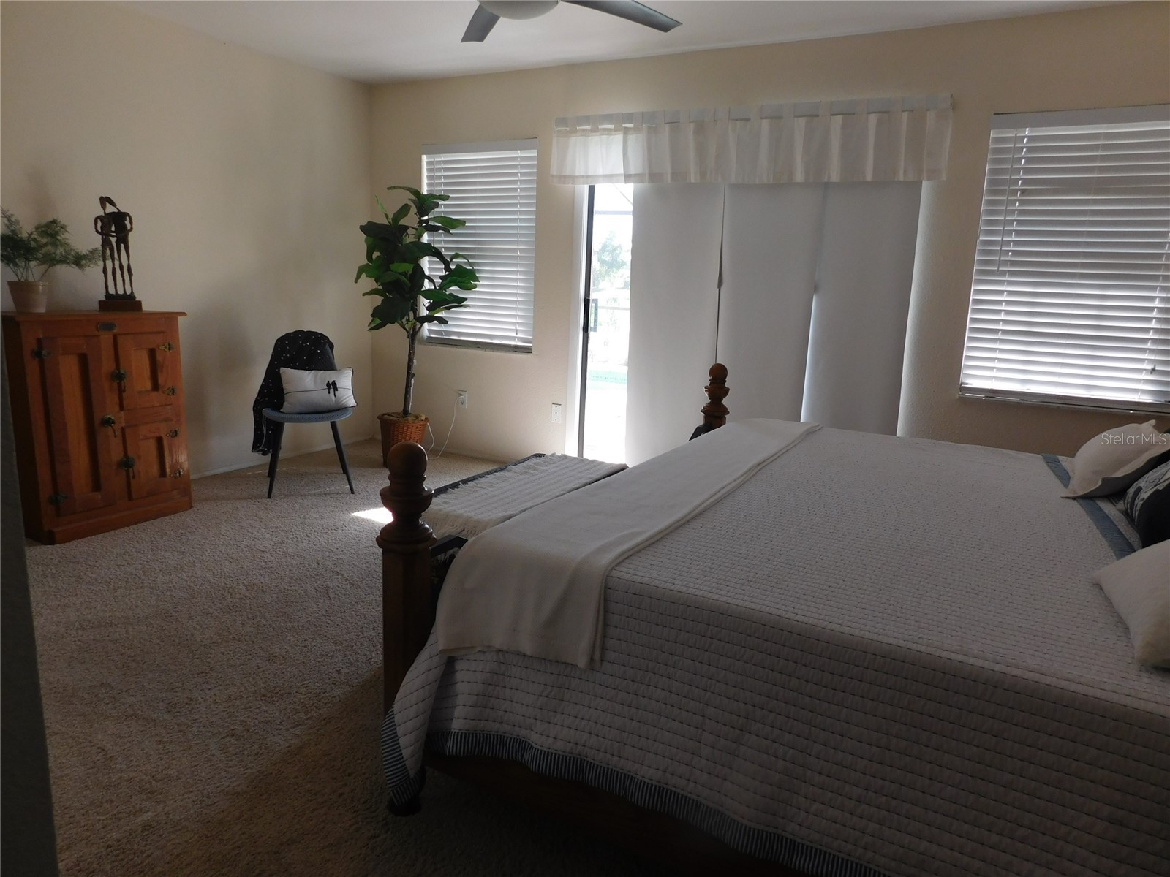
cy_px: 438
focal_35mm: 23
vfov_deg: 58.9
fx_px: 777
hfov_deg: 73.9
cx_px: 585
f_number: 3
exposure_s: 1/80
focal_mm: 4
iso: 125
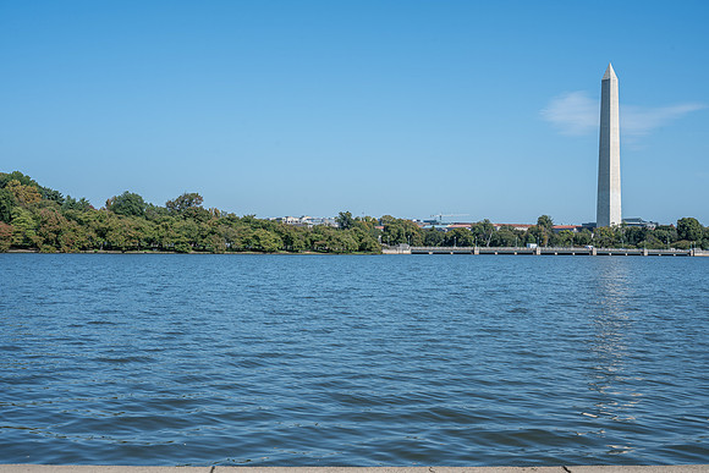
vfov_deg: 28.1
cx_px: 354
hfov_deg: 41.1
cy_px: 236
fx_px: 946
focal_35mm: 48
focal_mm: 48
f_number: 10
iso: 100
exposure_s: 1/200
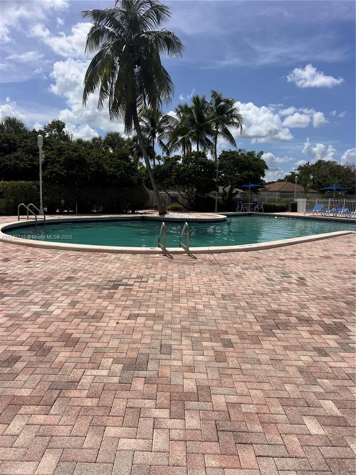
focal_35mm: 26
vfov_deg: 67.3
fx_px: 357
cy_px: 238
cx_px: 178
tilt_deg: -5.6
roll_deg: -2.1
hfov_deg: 53.1
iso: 50
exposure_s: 1/9434
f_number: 1.5
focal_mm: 5.7
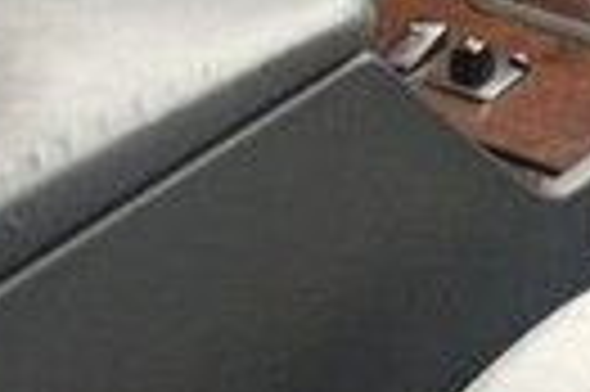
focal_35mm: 152
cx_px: 626
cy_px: -300
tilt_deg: -20.3
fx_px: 2488
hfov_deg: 13.3
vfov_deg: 8.7
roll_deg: +1.3
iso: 32
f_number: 2.2
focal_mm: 4.15
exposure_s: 1/50
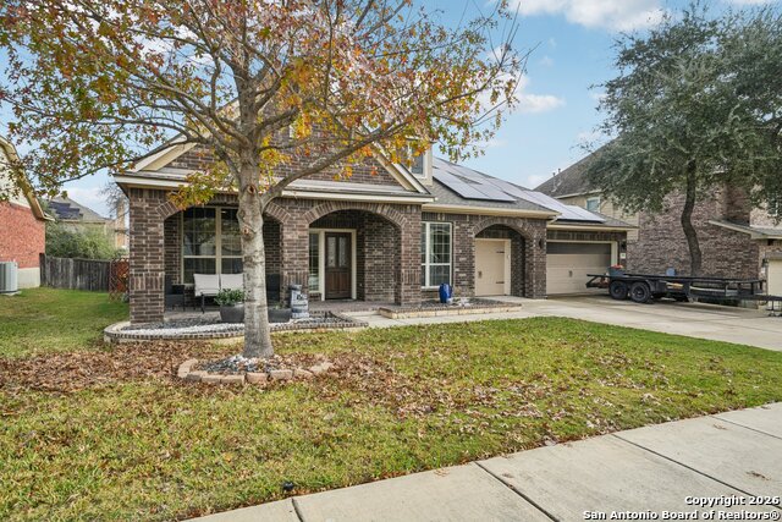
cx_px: 391
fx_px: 435
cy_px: 261
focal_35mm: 20
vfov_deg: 62.0
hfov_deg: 84.0
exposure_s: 1/640
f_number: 9
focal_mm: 20
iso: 800
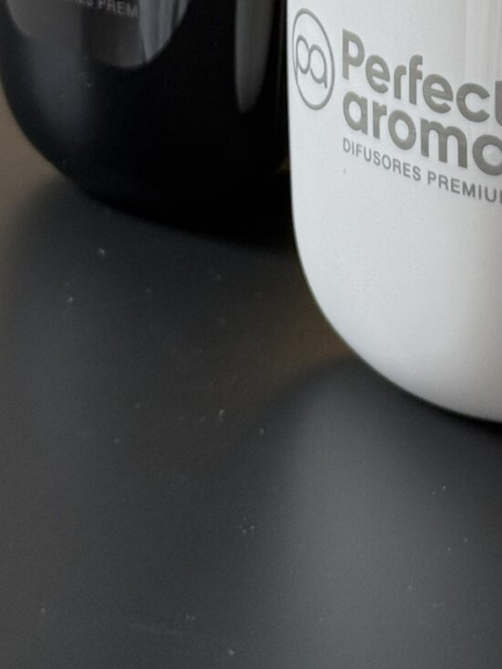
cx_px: 408
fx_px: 3229
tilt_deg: -9.6
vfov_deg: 11.2
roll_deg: -0.8
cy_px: -450
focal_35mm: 167
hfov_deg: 8.9
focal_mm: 6.76
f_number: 1.78
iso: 80
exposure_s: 1/121
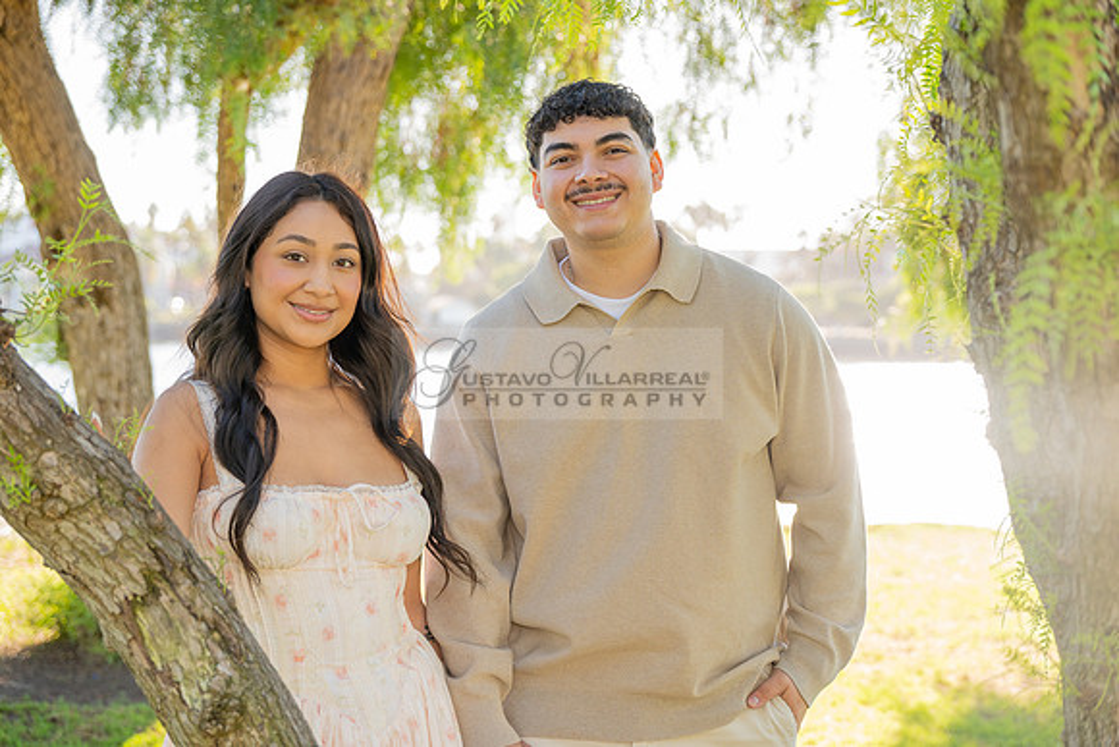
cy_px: 374
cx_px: 560
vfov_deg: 20.0
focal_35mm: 68
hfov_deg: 29.6
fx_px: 2114
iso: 200
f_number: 4
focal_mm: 68
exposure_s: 1/200
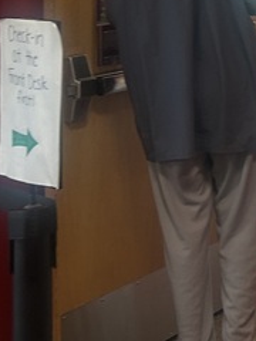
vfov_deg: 16.5
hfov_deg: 12.1
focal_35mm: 111
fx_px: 1095
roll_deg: +0.4
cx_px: 478
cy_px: -135
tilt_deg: +2.7
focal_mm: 5.7
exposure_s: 1/60
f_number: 1.5
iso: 64
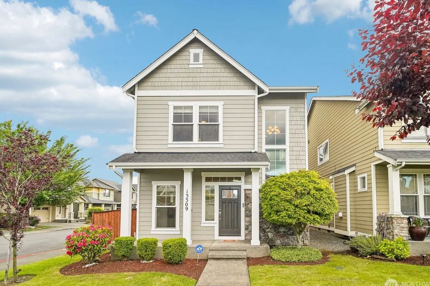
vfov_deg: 70.4
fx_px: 203
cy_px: 144
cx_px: 222
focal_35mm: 17
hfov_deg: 93.3
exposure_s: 1/640
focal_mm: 16
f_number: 8
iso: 1600
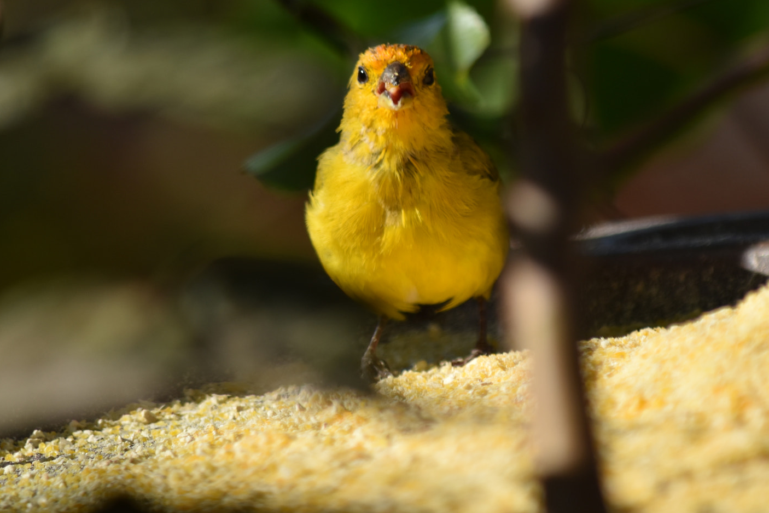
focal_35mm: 590
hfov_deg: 3.5
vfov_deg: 2.3
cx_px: 435
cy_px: 157
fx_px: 12601
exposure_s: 1/800
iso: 200
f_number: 7.1
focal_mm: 270
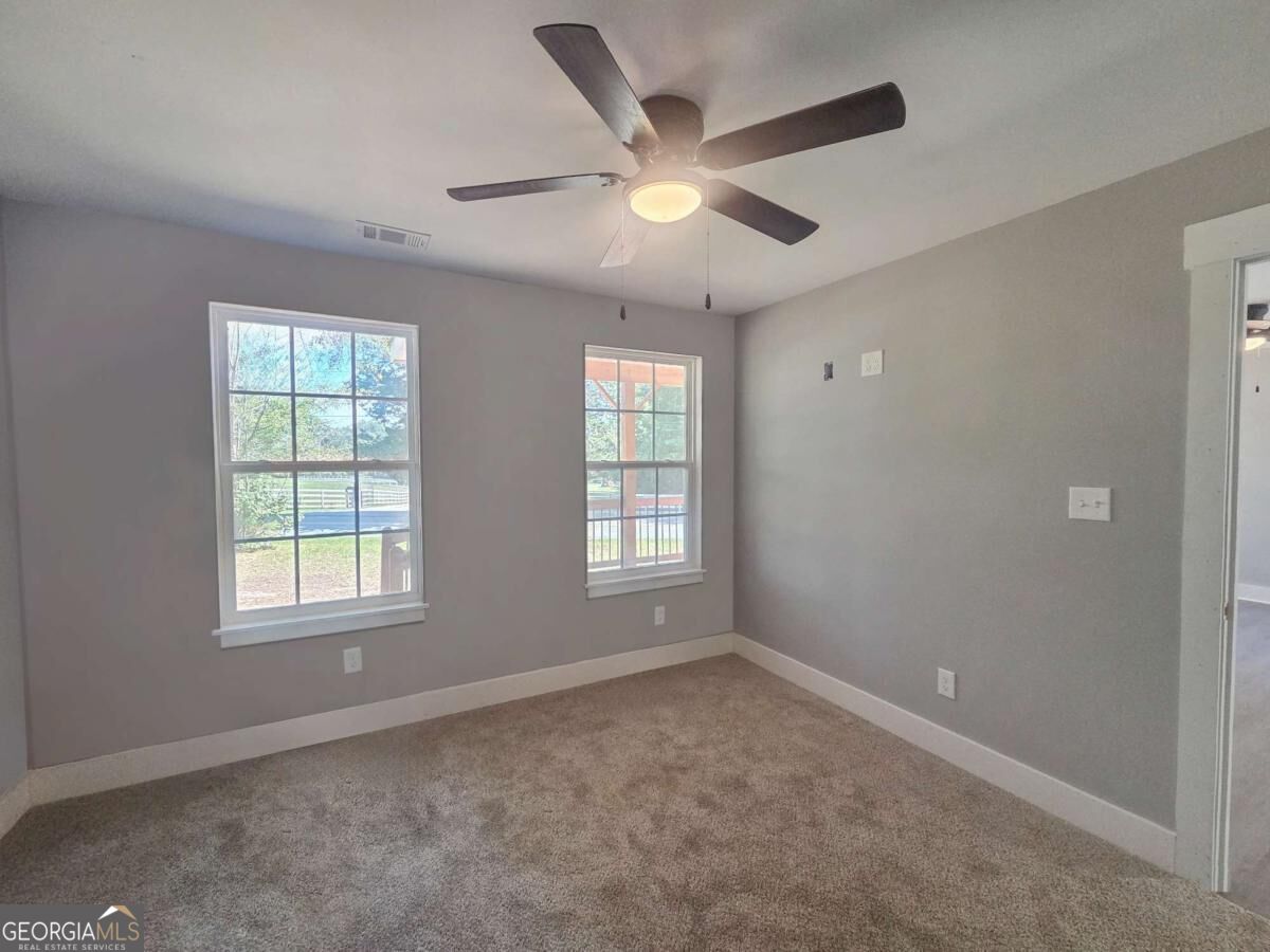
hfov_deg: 106.2
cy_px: 476
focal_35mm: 13
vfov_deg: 89.9
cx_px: 635
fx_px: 477
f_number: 2.2
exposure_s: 1/100
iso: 250
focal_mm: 2.2
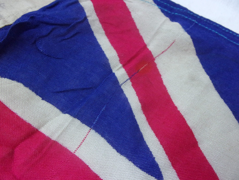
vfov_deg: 49.7
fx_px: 193
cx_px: 120
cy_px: 90
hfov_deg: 63.4
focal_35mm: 28
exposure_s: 1/34
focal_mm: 5.1
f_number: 3.9
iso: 270
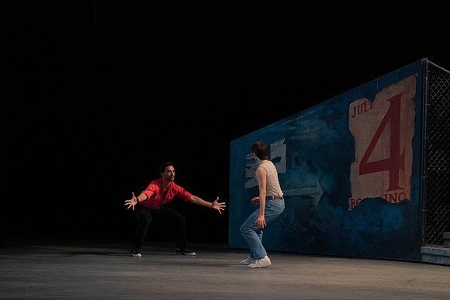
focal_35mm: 189
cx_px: 225
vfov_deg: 7.3
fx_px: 2363
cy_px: 150
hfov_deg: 10.9
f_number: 4.5
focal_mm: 189
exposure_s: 1/400
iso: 3200
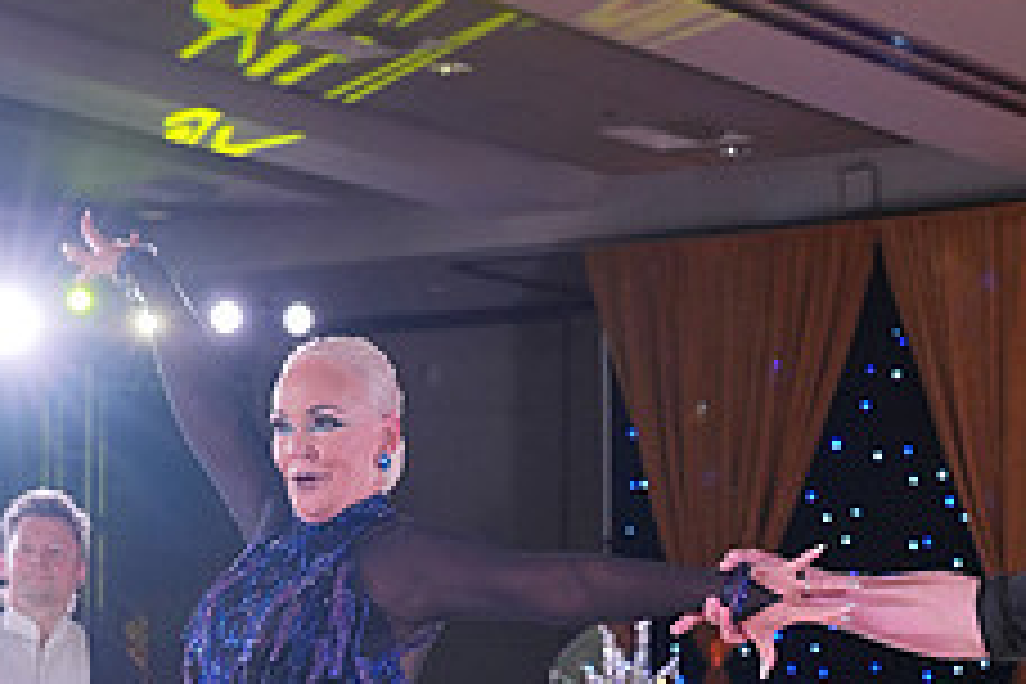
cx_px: 781
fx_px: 3619
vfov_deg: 10.5
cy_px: 914
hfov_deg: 16.1
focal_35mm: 127
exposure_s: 1/400
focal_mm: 50
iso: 2000
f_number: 4
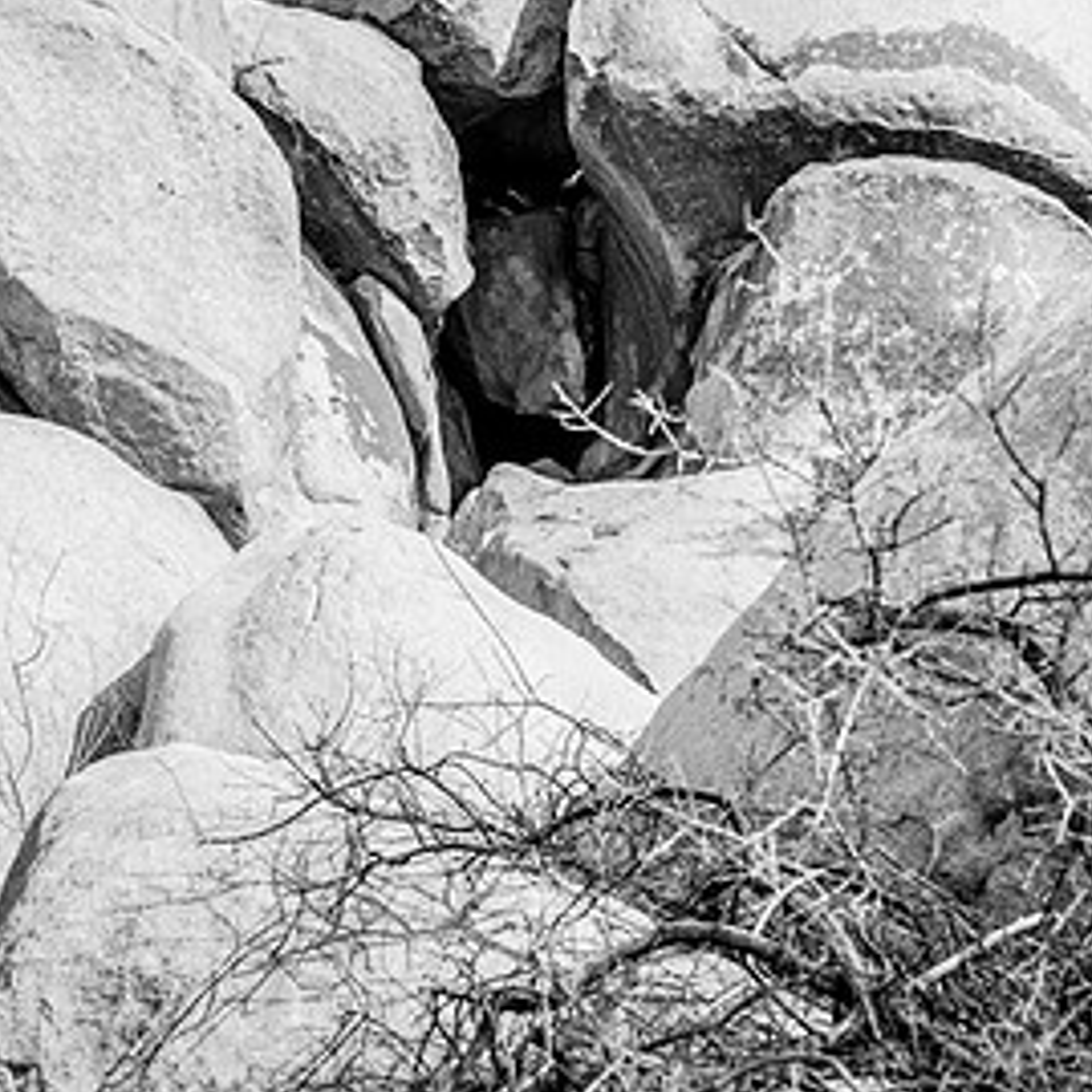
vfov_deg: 23.4
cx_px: 536
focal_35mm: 74
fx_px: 2641
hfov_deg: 23.4
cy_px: 507
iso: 100
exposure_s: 1/1250
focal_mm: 52
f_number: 4
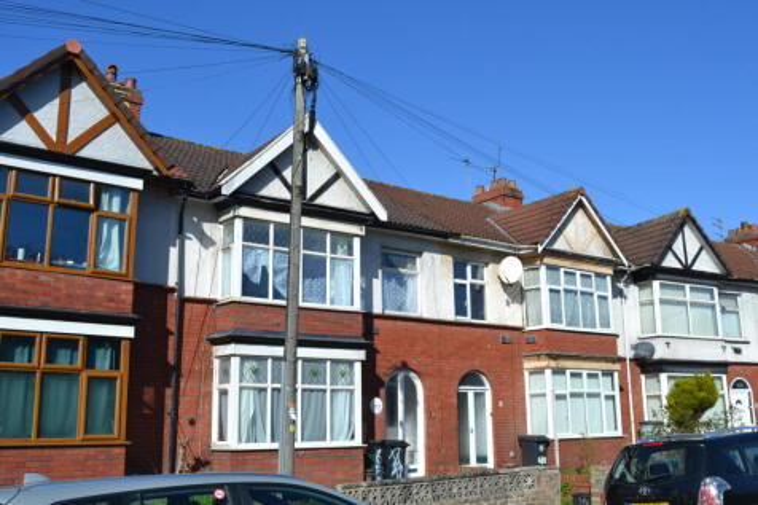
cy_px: 252
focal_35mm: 36
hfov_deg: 53.1
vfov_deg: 36.8
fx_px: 758
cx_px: 379
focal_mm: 24
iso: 100
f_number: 8
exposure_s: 1/250
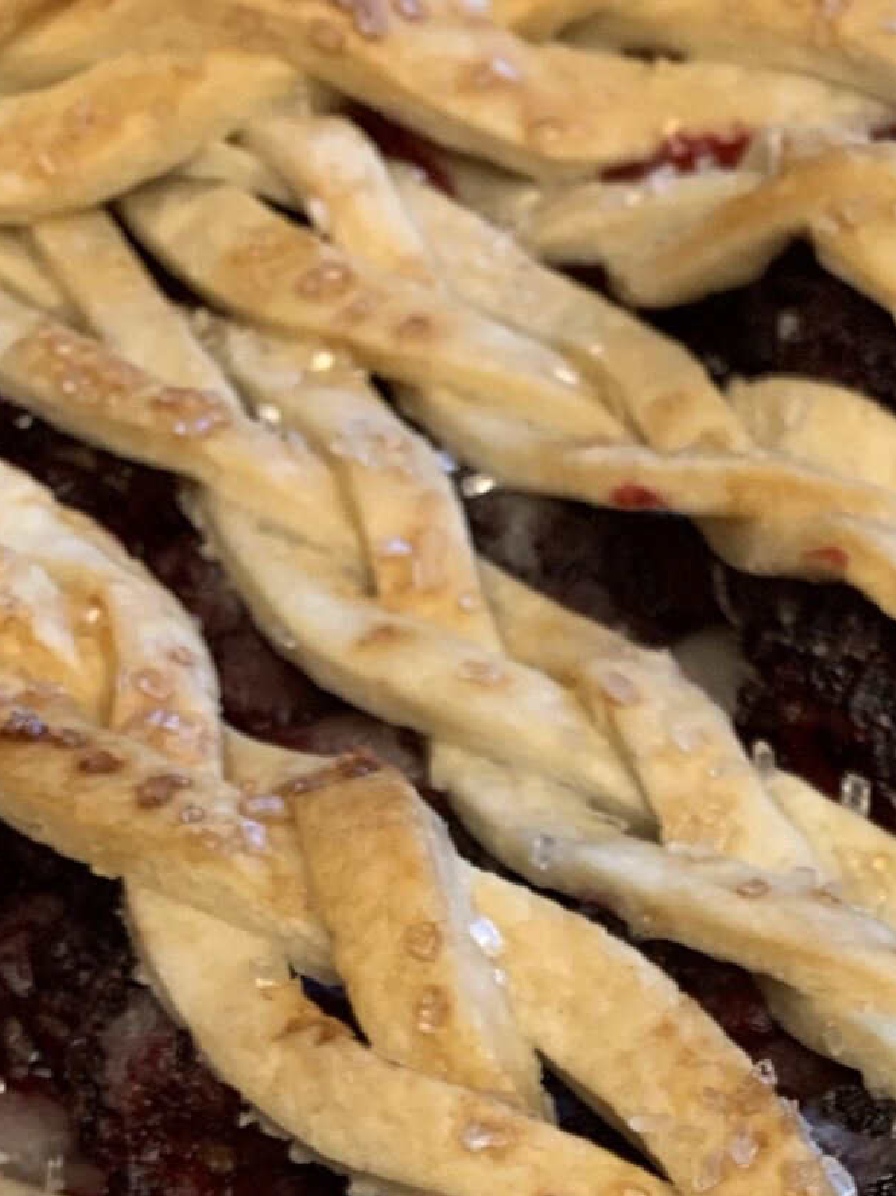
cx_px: 1121
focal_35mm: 81
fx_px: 2797
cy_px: 1560
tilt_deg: -56.9
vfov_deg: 21.7
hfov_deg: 17.2
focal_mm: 4.25
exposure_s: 1/60
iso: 125
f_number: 1.8
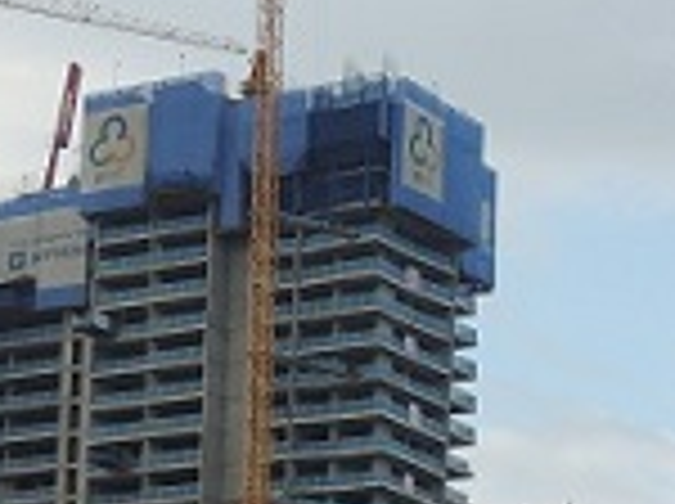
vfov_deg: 9.4
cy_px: 520
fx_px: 3057
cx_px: 320
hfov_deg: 12.6
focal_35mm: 157
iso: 100
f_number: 4.9
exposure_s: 1/250
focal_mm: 8.3
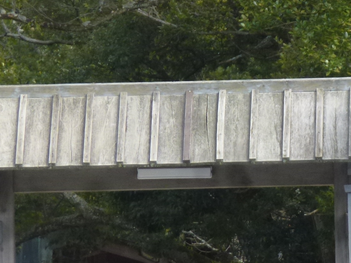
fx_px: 9034
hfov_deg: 2.2
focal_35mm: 891
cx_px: 305
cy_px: 116
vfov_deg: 1.7
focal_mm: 68.8
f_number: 5.9
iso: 200
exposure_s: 1/320
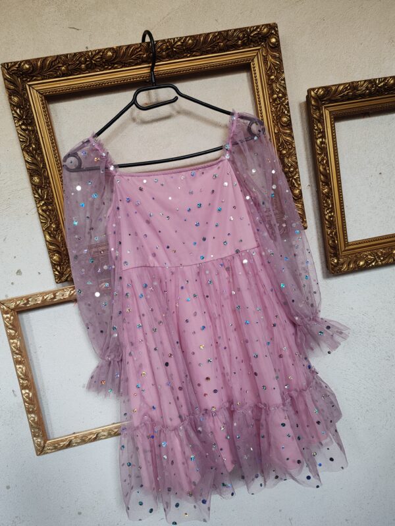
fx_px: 411
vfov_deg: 65.3
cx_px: 198
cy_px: 263
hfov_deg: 51.4
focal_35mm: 27
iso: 1000
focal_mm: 6.12
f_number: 1.9
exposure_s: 1/100
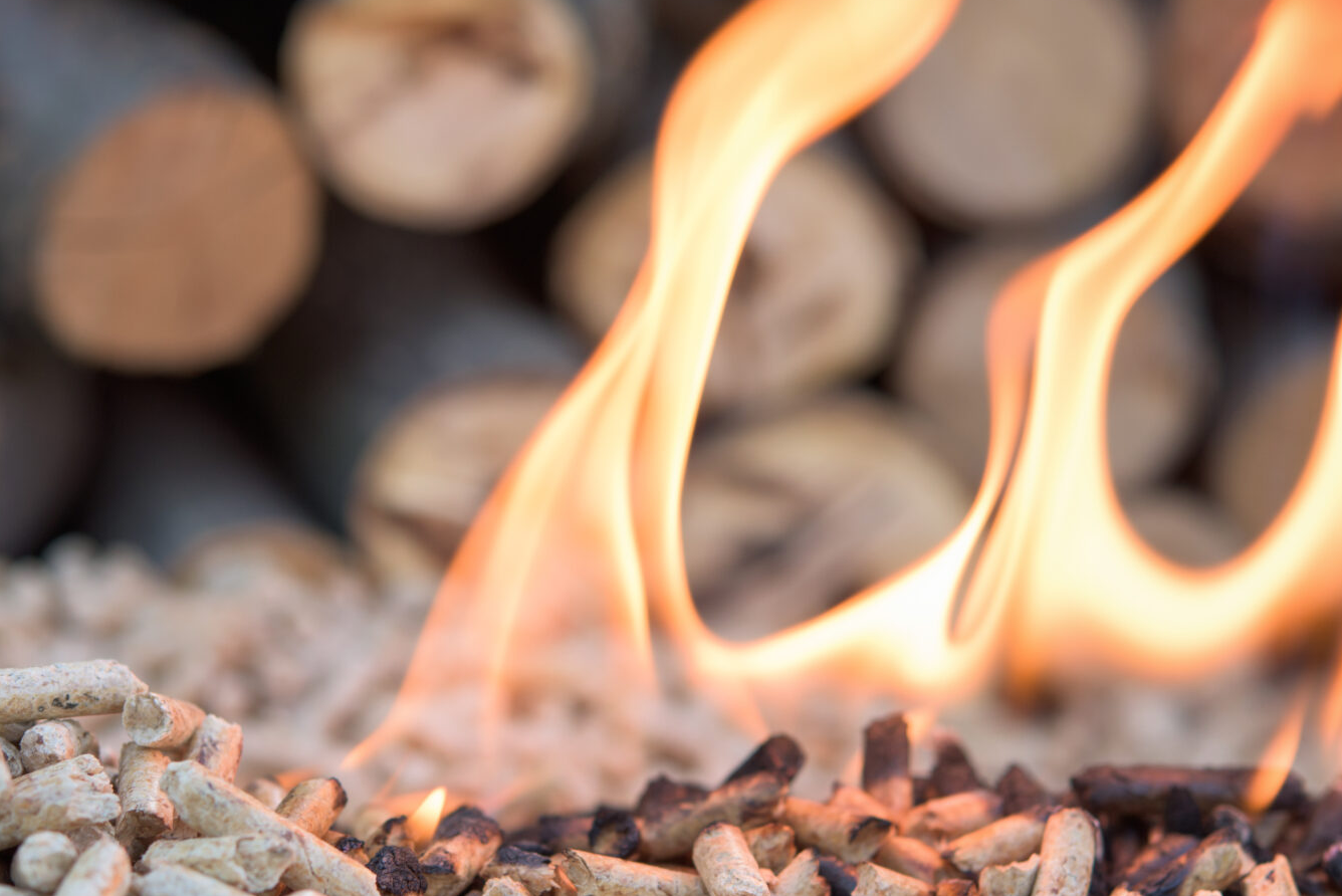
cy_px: 438
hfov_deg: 22.1
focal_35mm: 92
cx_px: 610
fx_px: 3431
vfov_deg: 14.9
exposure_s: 1/200
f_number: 4.5
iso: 200
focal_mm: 60
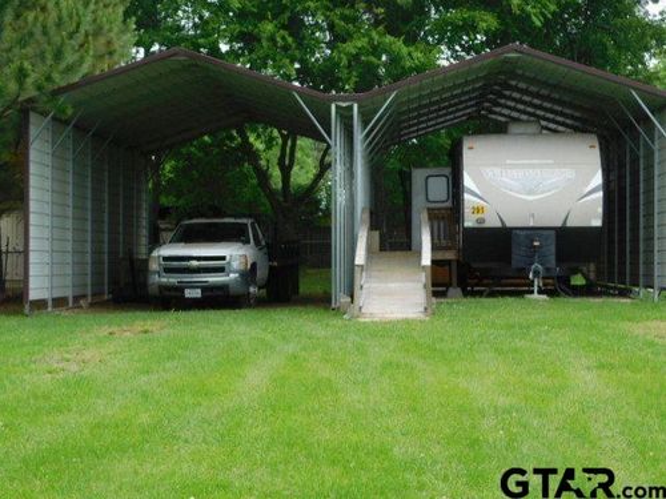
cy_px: 250
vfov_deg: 22.3
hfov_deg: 29.4
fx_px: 1270
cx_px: 333
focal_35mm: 66
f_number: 4.2
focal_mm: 11.7
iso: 125
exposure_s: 1/125
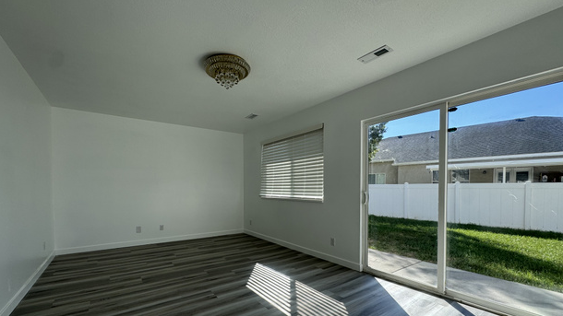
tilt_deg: -1.8
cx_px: 270
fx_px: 239
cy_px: 195
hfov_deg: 99.3
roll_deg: +0.3
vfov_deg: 66.2
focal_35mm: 16
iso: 40
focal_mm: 2.22
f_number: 2.2
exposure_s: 1/541
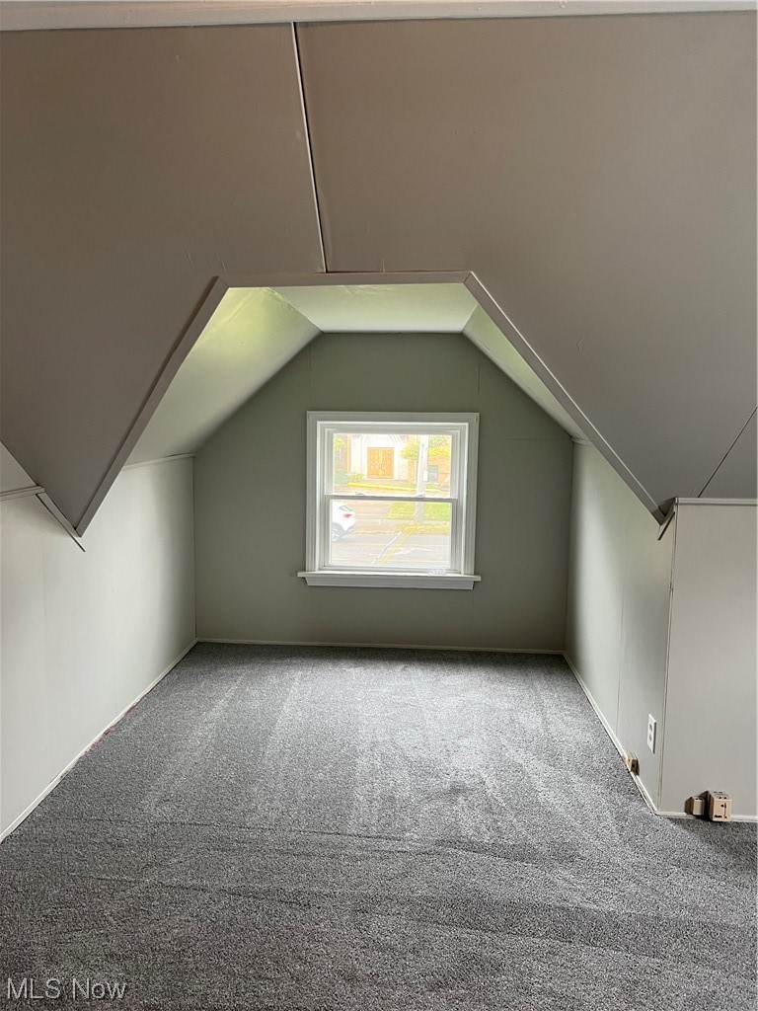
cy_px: 506
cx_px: 379
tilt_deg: -6.0
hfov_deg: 53.1
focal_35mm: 26
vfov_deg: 67.3
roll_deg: -0.4
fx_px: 759
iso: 160
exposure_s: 1/60
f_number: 1.5
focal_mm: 5.7
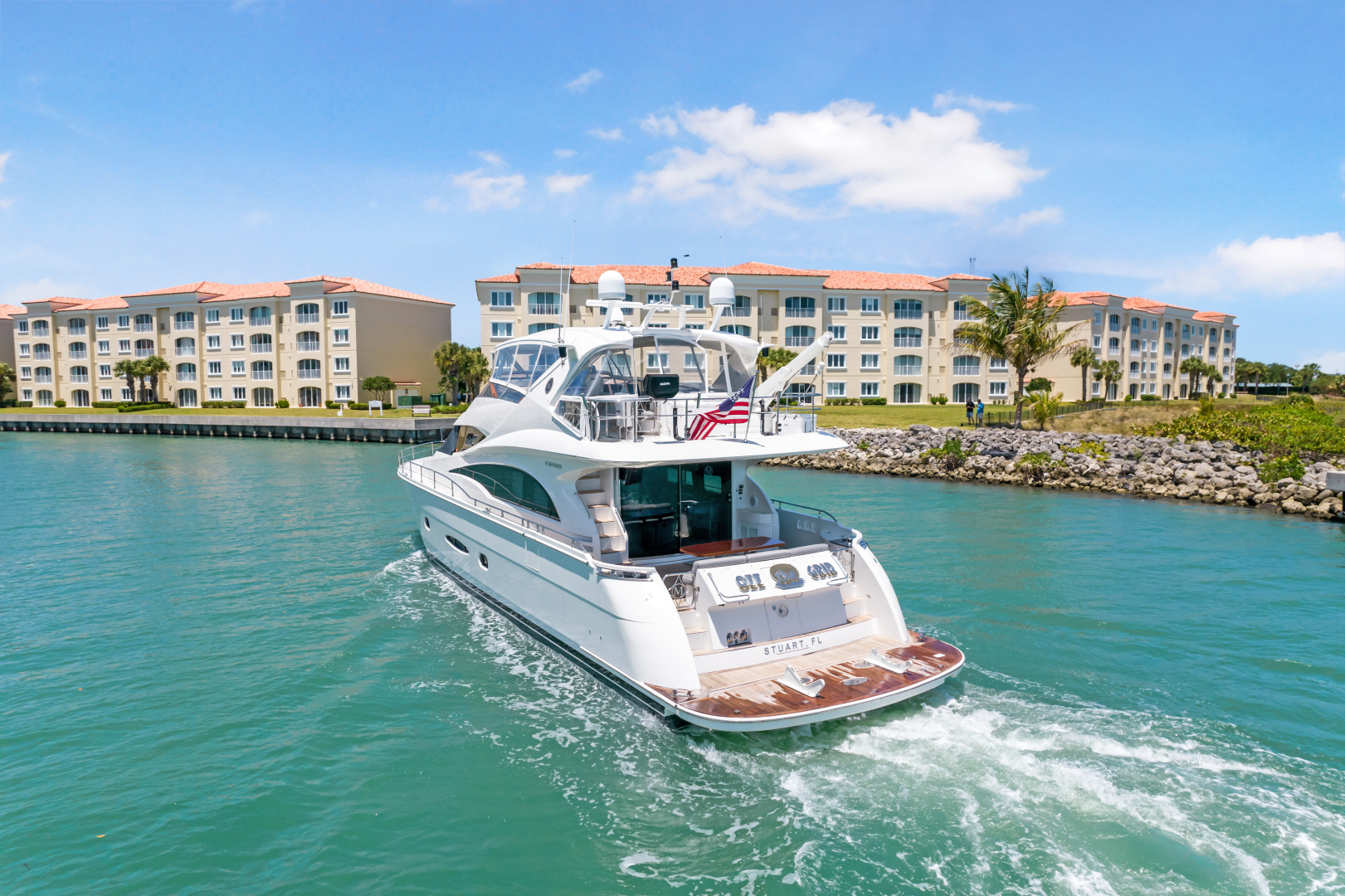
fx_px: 822
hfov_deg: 78.6
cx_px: 672
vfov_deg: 57.2
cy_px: 448
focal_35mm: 22
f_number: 2.8
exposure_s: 1/800
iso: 140
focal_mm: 8.38
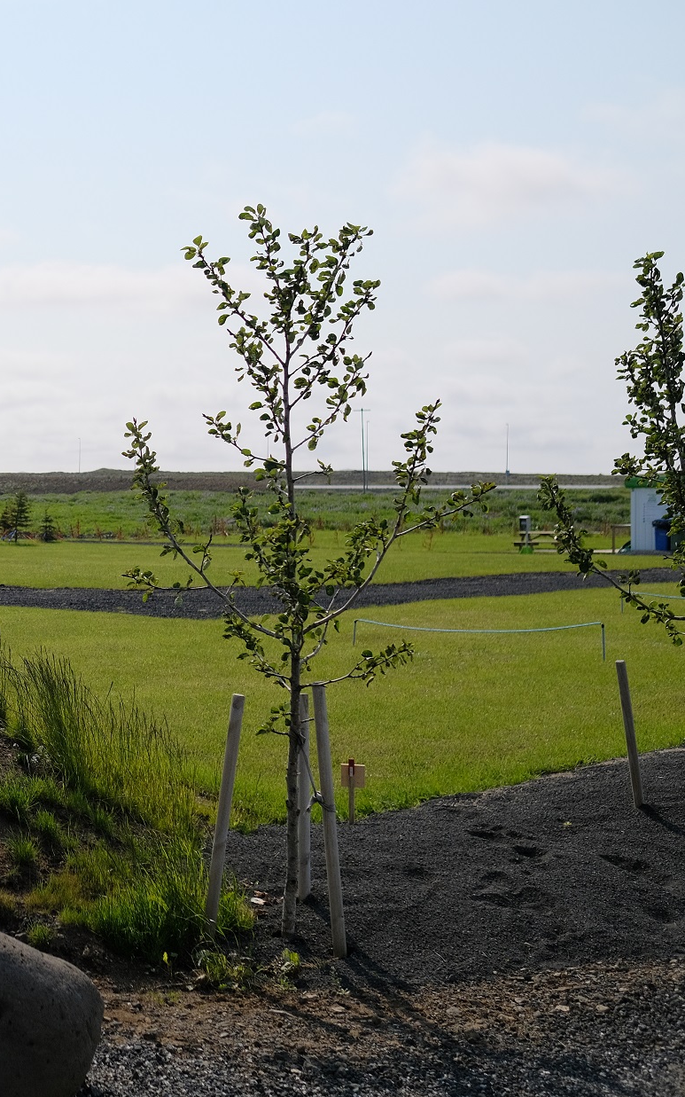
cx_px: -88
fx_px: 1613
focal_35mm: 54
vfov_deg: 37.5
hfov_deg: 22.5
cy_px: 550
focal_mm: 23
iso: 640
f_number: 2.5
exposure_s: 1/17000
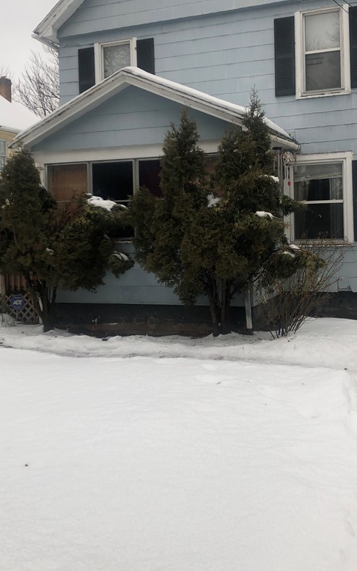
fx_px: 607
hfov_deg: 32.8
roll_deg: +1.2
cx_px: 196
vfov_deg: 50.2
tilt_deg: +0.3
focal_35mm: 39
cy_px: 238
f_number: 1.8
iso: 20
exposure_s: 1/249
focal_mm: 3.99
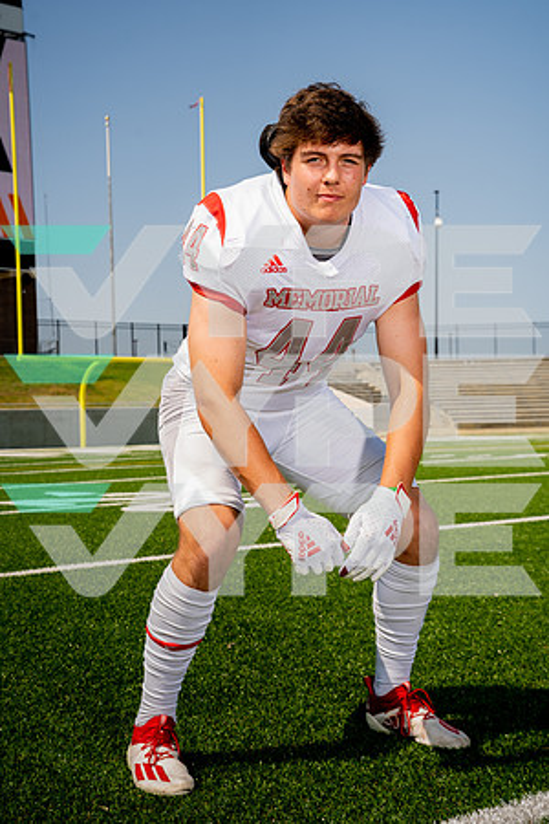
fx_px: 1350
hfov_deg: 23.0
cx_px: 274
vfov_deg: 33.9
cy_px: 412
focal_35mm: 59
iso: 100
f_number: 7.1
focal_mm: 59
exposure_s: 1/250
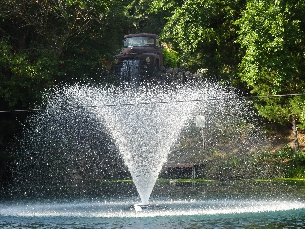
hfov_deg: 9.6
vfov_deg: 7.2
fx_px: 1815
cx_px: 152
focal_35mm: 206
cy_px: 114
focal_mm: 35.17
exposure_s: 1/250
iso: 320
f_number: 6.3
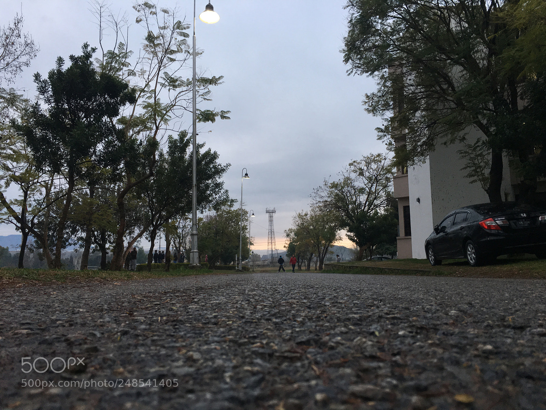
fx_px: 457
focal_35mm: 29
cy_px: 205
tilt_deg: +7.6
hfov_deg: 61.7
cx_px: 273
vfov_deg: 48.2
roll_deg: +0.5
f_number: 2.2
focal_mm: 4.15
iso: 64
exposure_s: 1/33
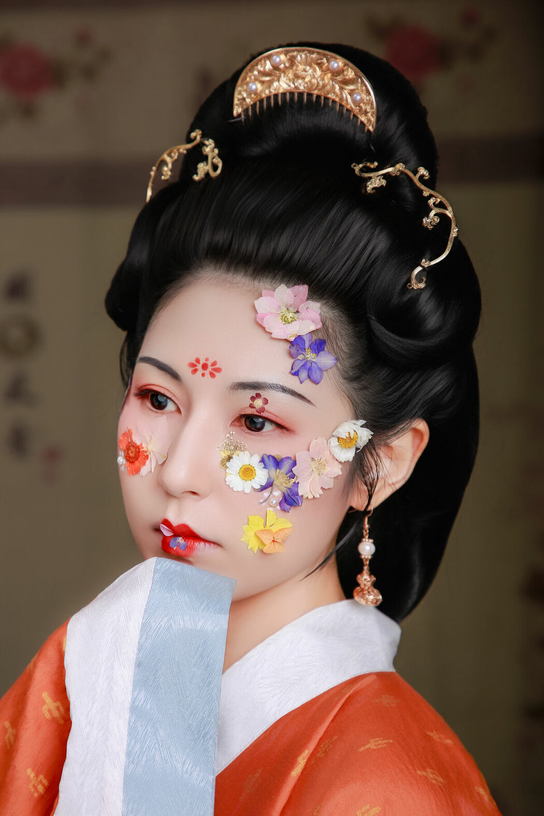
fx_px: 2334
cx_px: 272
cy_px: 408
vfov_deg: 19.8
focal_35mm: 103
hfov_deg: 13.3
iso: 100
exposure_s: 1/160
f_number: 6.3
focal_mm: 105
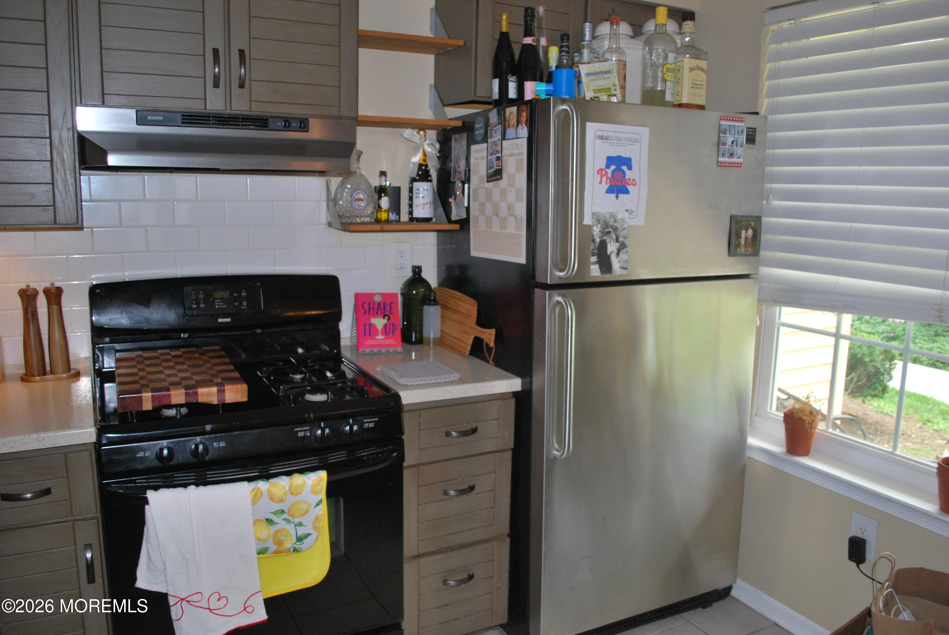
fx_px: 713
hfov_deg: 67.3
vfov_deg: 48.0
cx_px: 474
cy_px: 318
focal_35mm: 27
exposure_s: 1/60
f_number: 3.5
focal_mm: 18
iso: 200
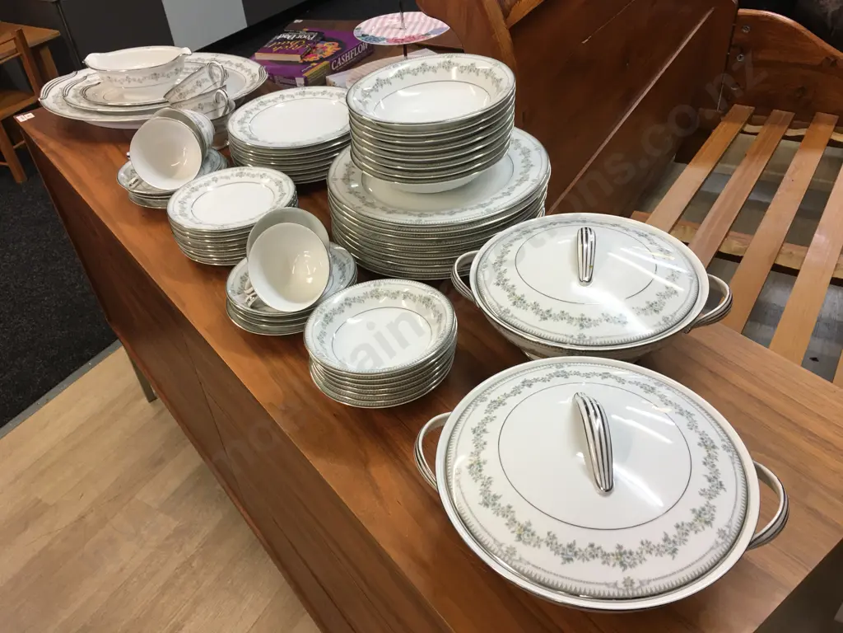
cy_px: 316
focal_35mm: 29
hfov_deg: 61.7
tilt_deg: -36.9
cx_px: 422
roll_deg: +4.6
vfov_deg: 48.2
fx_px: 706
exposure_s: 1/33
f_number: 2.2
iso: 40
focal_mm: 4.15
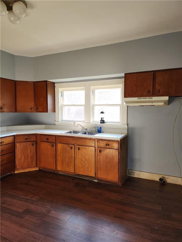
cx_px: 91
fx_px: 161
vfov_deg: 73.9
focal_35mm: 23
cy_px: 121
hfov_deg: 58.9
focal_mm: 6.4
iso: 25
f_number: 1.8
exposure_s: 1/50
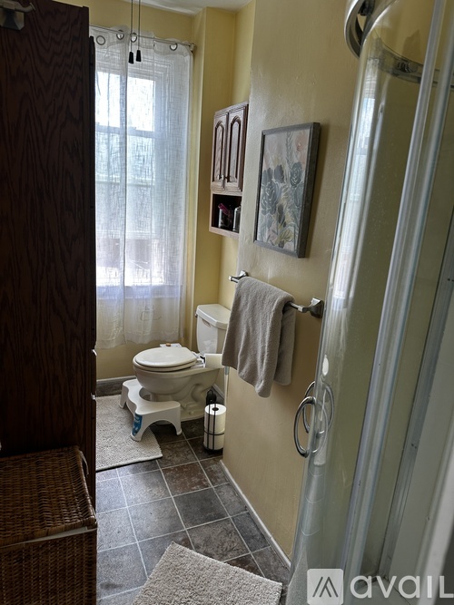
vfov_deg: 71.6
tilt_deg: -12.5
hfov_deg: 56.8
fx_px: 420
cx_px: 227
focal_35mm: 24
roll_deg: -5.2
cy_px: 302
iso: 80
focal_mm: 6.86
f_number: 1.78
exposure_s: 1/121
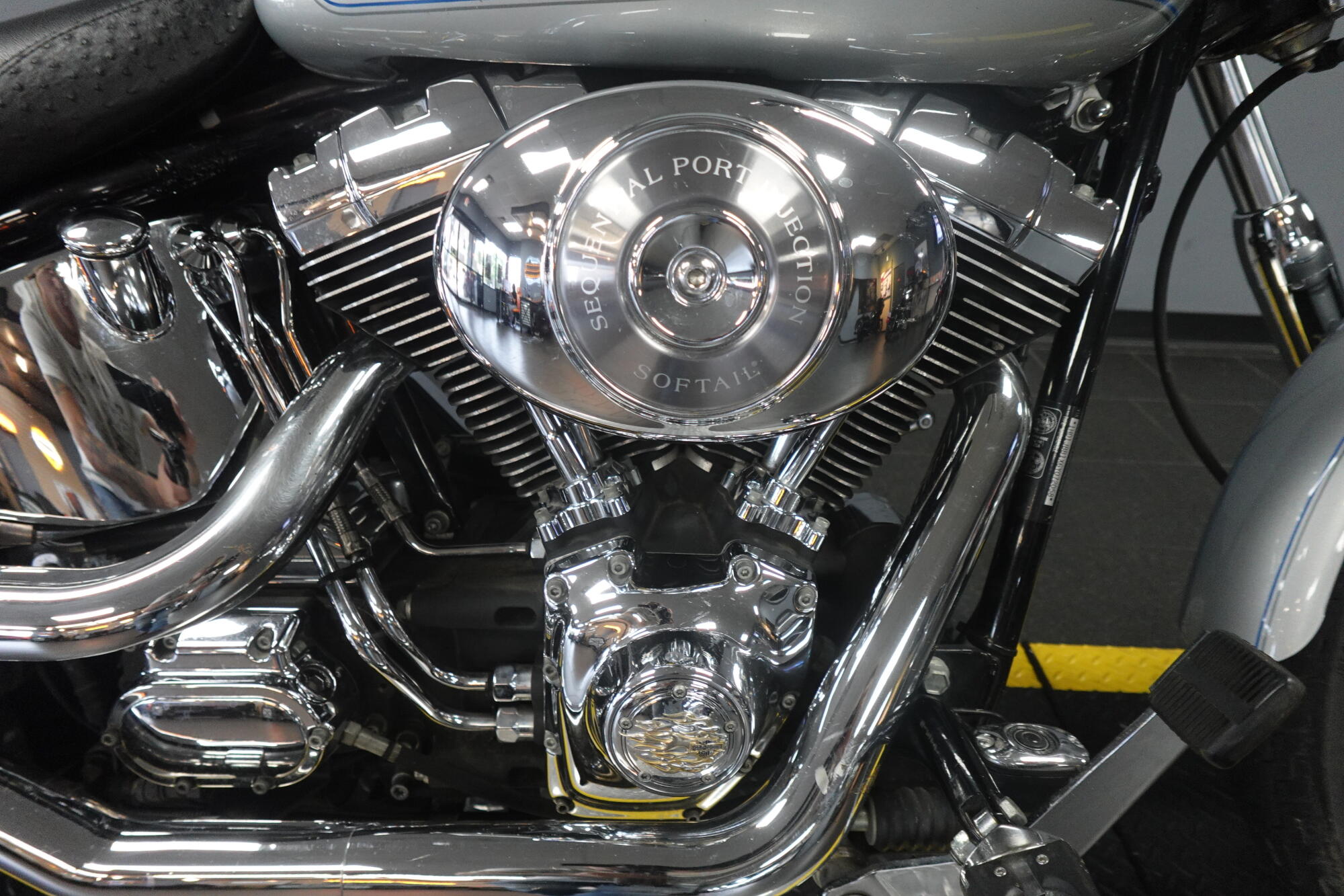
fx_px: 747
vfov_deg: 61.9
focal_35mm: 20
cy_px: 448
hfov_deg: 84.0
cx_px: 672
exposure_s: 1/160
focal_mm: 7.6
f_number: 2
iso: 800
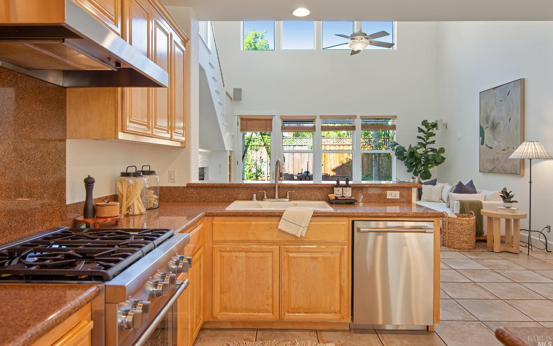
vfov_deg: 55.0
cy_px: 162
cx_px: 274
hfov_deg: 79.6
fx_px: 332
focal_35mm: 22
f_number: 3.2
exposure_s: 1/40
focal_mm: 14
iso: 100
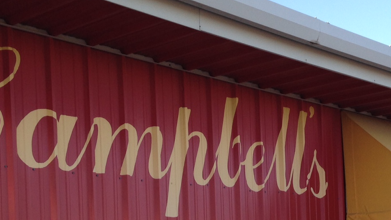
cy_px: 252
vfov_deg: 14.7
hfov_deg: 26.3
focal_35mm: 80
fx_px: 830
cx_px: 277
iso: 50
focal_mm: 4.12
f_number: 2.4
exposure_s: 1/332
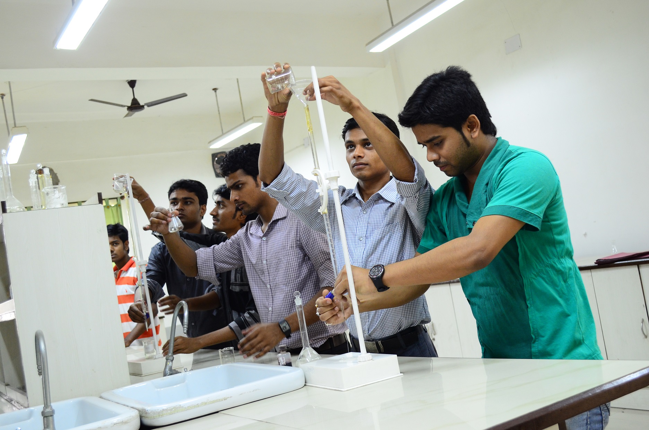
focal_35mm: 39
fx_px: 702
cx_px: 324
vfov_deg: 34.1
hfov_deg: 49.6
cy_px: 215
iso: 1000
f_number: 4.2
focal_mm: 26
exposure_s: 1/30
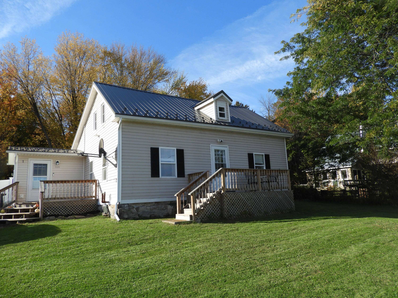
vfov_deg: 56.8
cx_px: 199
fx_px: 276
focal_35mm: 24
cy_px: 149
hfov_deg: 71.6
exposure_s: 1/800
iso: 100
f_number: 3.3
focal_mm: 4.3
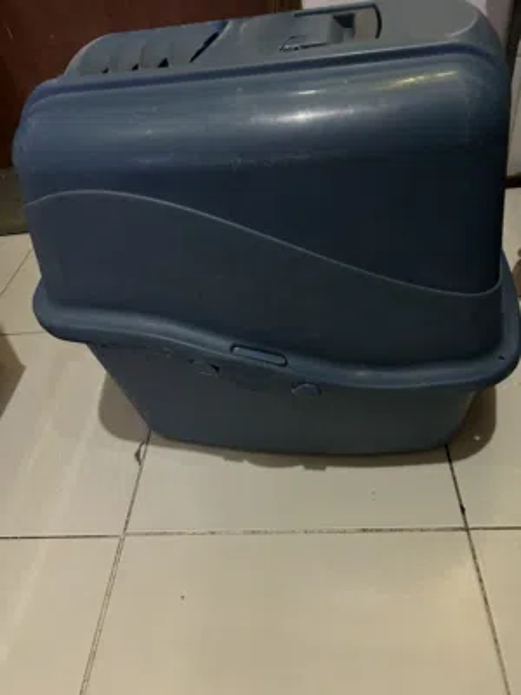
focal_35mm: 26
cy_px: 348
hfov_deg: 53.1
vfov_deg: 67.3
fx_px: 522
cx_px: 260
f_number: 1.5
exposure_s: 1/30
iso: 640
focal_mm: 5.7
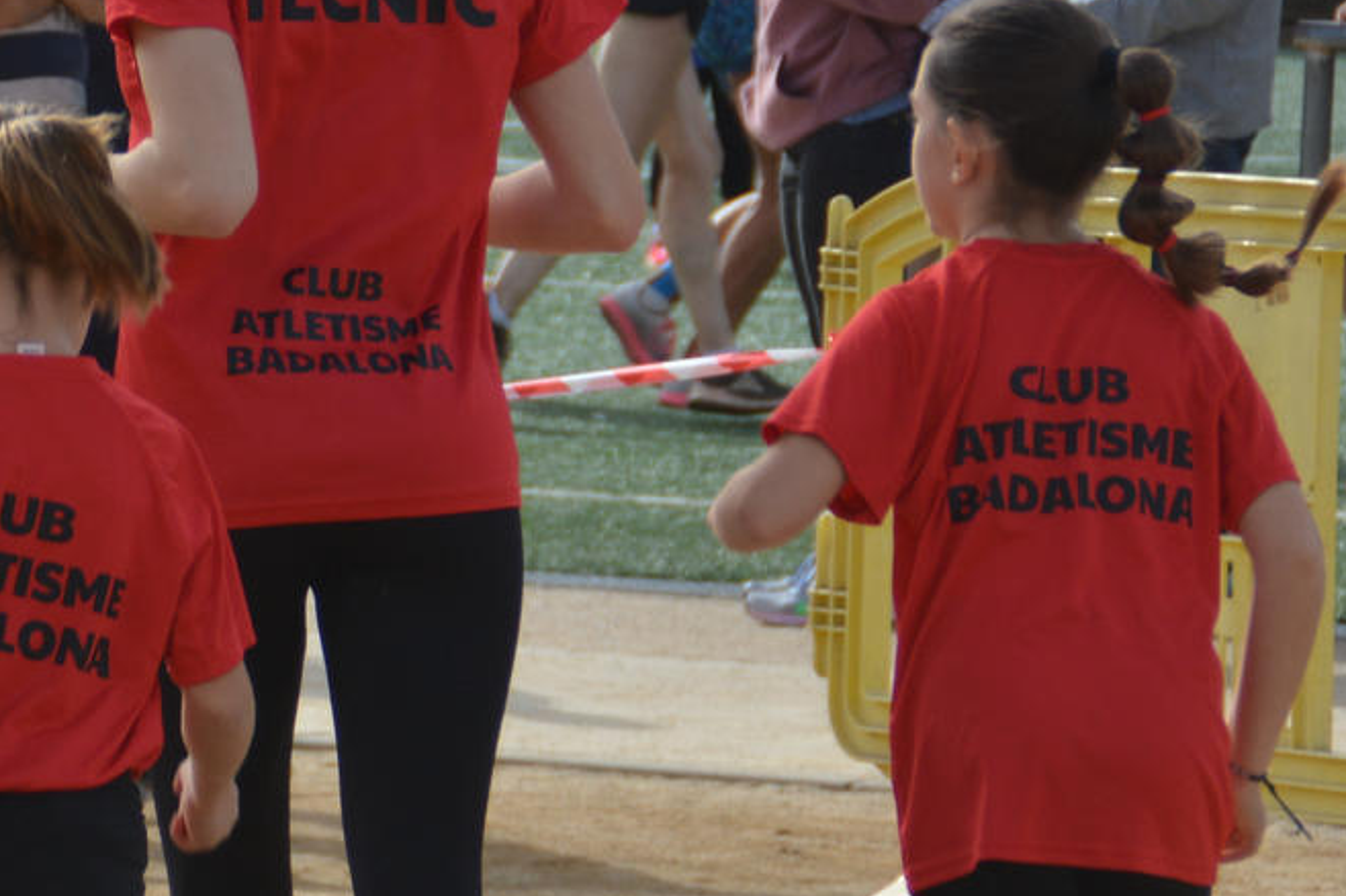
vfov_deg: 2.9
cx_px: -231
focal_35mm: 467
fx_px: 17451
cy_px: 584
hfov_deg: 4.4
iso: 200
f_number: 6.3
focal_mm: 100
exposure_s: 1/640
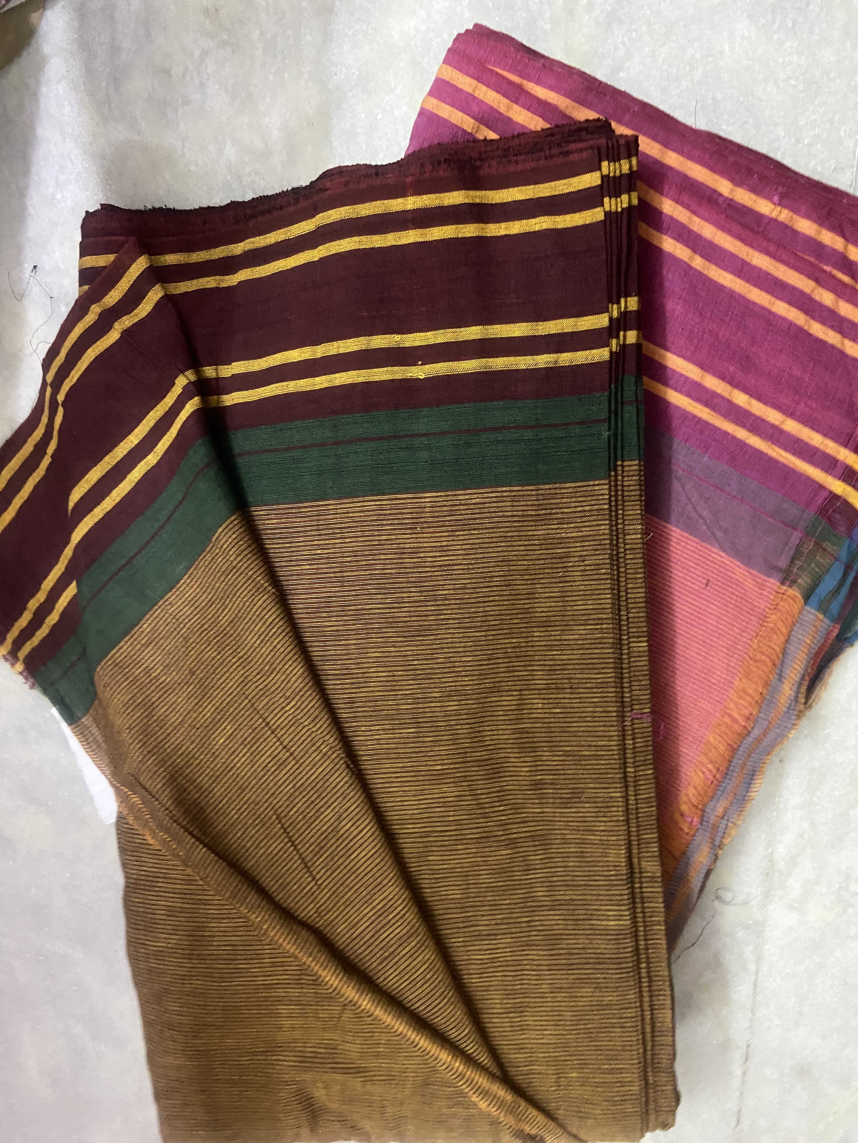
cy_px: 572
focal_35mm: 26
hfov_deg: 53.1
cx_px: 429
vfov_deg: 67.3
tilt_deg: -83.5
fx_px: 859
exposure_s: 1/25
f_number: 1.8
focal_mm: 4.25
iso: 640
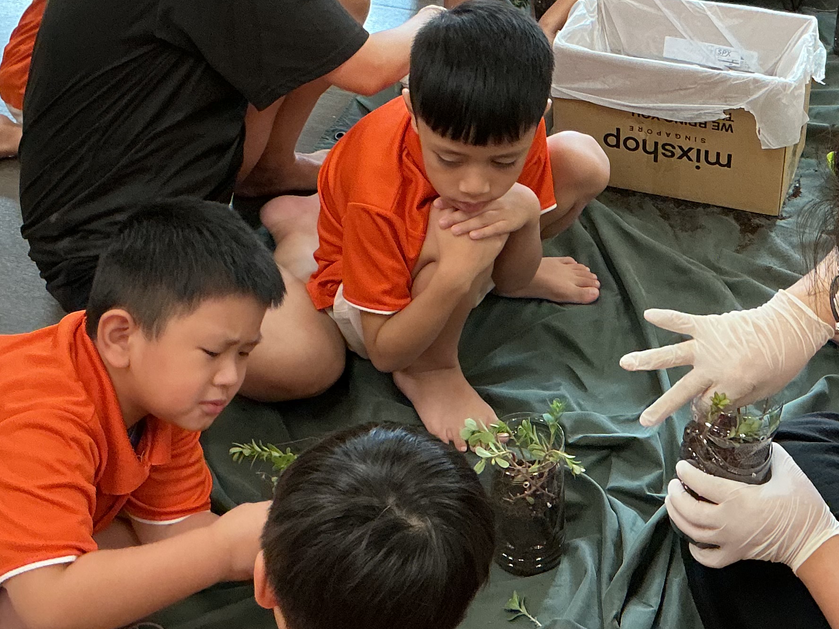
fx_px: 1600
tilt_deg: -35.3
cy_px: 197
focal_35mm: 66
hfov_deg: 29.2
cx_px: 568
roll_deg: -1.3
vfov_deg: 22.1
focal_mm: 3
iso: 125
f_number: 1.8
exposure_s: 1/50
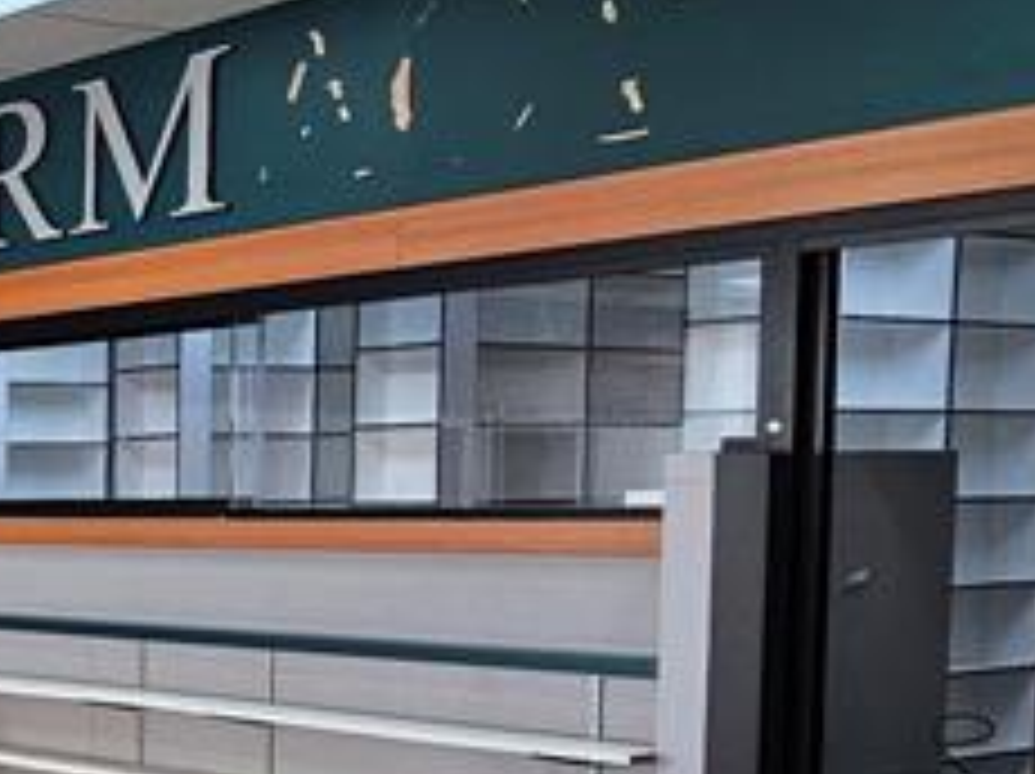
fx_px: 1732
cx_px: -648
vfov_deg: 24.7
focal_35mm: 58
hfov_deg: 23.7
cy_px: 634
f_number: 2.2
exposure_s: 1/60
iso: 64
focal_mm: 2.2
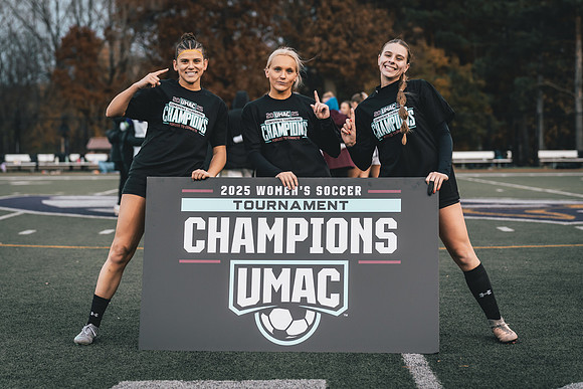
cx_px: 292
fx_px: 1318
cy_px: 177
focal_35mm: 81
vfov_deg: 16.8
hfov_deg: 24.9
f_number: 2.8
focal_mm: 73
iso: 800
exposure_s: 1/1600
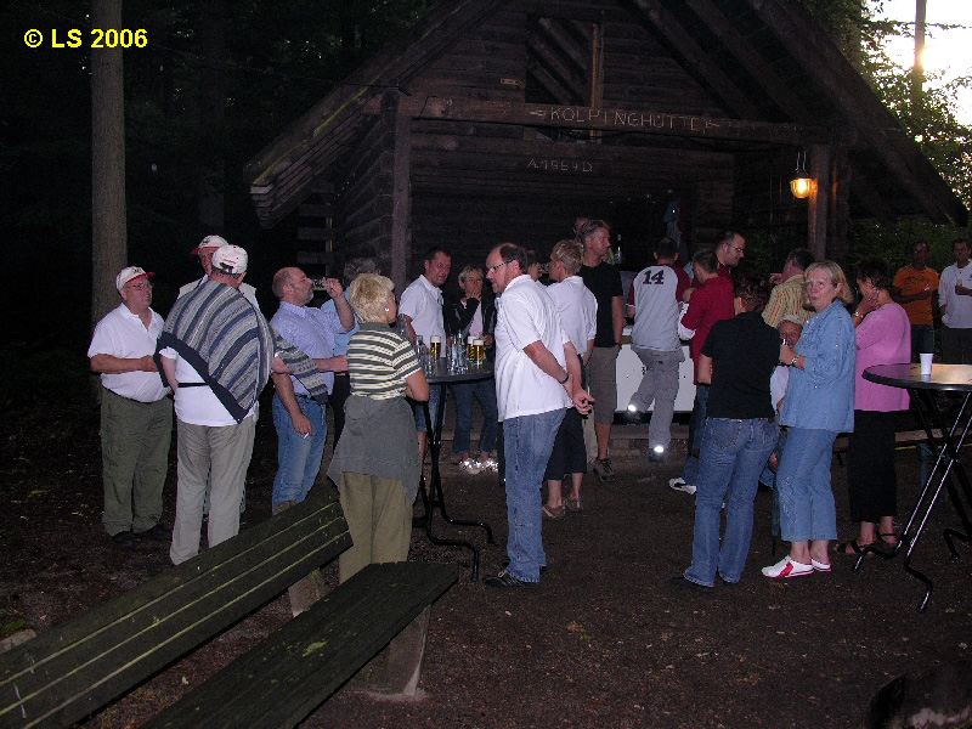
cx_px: 486
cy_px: 364
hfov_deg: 52.6
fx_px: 983
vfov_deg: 40.7
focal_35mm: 35
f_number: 2.8
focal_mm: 8.9
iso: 136
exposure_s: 1/60.1
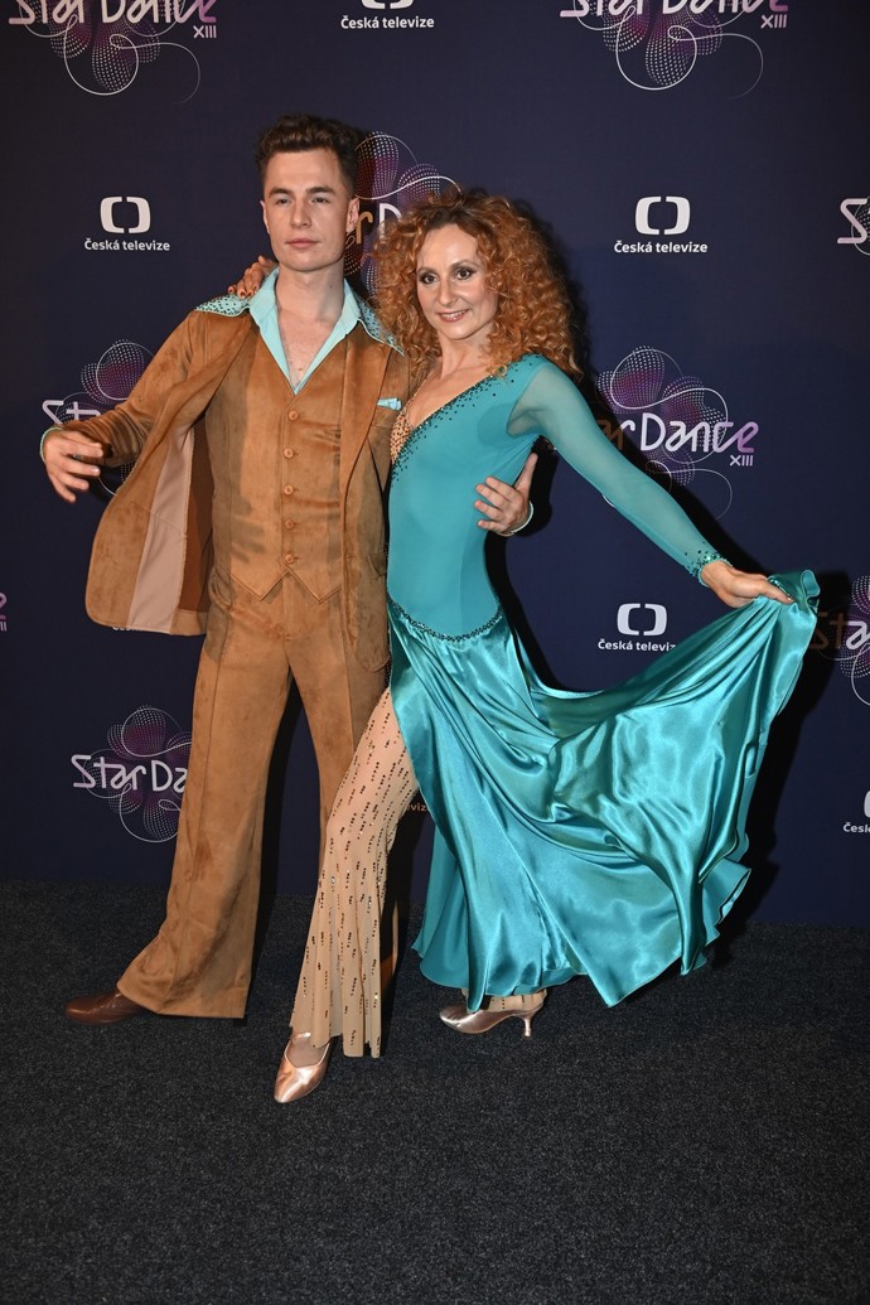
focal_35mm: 36
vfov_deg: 53.1
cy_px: 652
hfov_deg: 36.9
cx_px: 435
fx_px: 1305
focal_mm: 36
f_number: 5
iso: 2000
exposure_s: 1/100
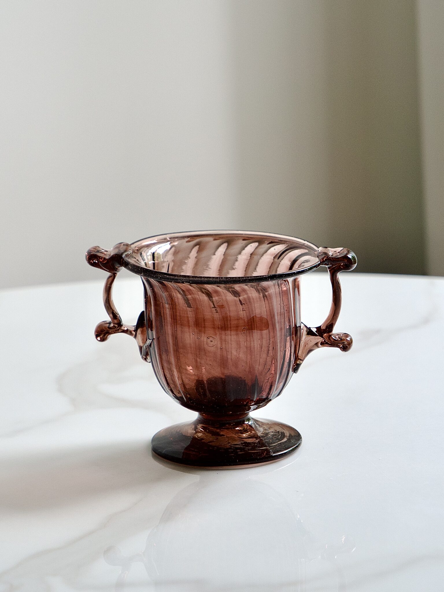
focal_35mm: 120
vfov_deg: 16.4
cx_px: 222
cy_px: 296
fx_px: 2052
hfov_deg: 12.3
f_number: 4
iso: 250
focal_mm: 60
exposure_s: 1/125
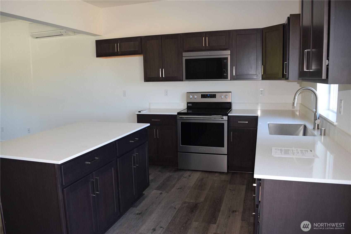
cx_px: 176
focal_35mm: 27
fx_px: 263
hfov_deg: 67.4
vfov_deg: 47.9
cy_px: 117
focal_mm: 18
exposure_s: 1/100
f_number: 5
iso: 800
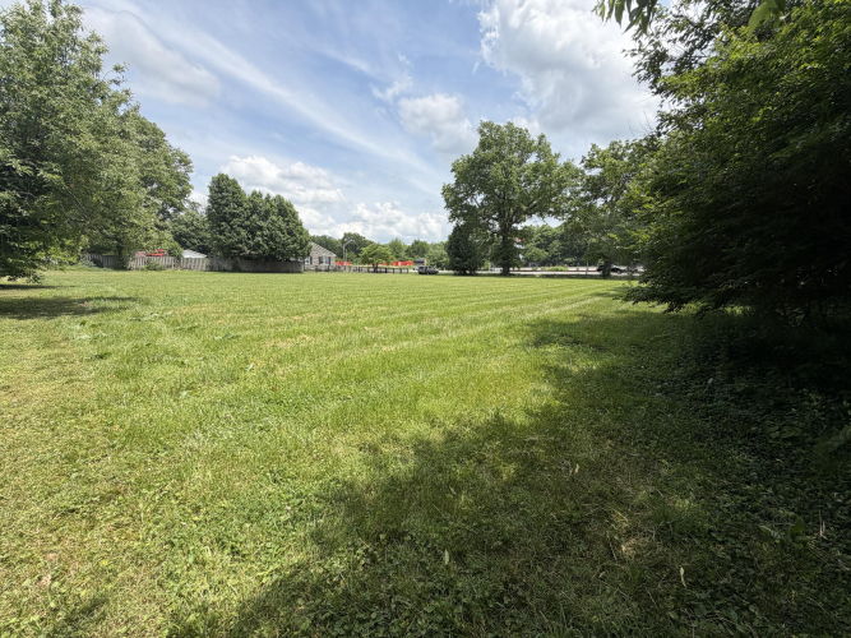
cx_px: 426
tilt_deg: -7.7
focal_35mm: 14
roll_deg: +0.7
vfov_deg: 85.7
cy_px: 319
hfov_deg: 102.1
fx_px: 344
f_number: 2.2
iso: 25
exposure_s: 1/770
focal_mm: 2.22
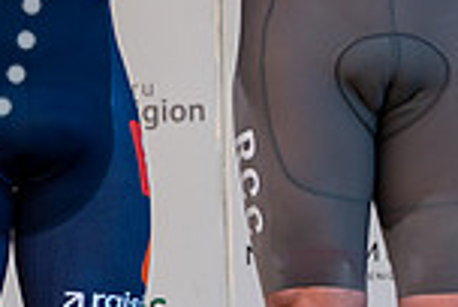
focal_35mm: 330
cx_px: 299
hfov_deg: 6.2
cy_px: -317
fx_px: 4207
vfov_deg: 4.1
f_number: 2.8
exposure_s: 1/200
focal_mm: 70
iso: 200
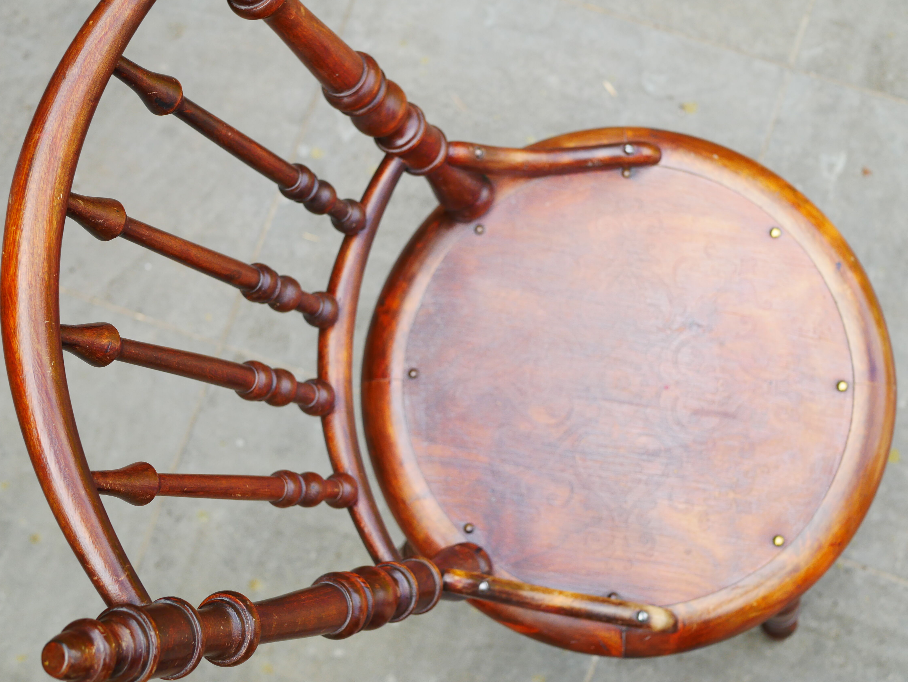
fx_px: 1338
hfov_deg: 37.5
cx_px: 461
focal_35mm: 51
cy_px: 344
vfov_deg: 28.6
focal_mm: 25
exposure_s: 1/400
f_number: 3.5
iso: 200
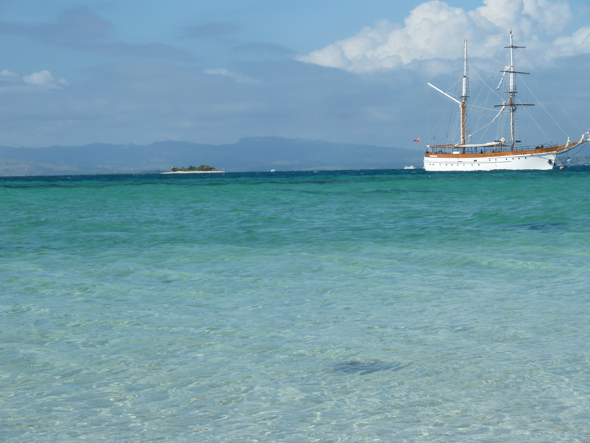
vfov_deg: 12.5
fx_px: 2028
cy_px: 222
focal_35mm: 119
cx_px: 295
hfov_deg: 16.6
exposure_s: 1/500
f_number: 5.6
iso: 80
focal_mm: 19.5
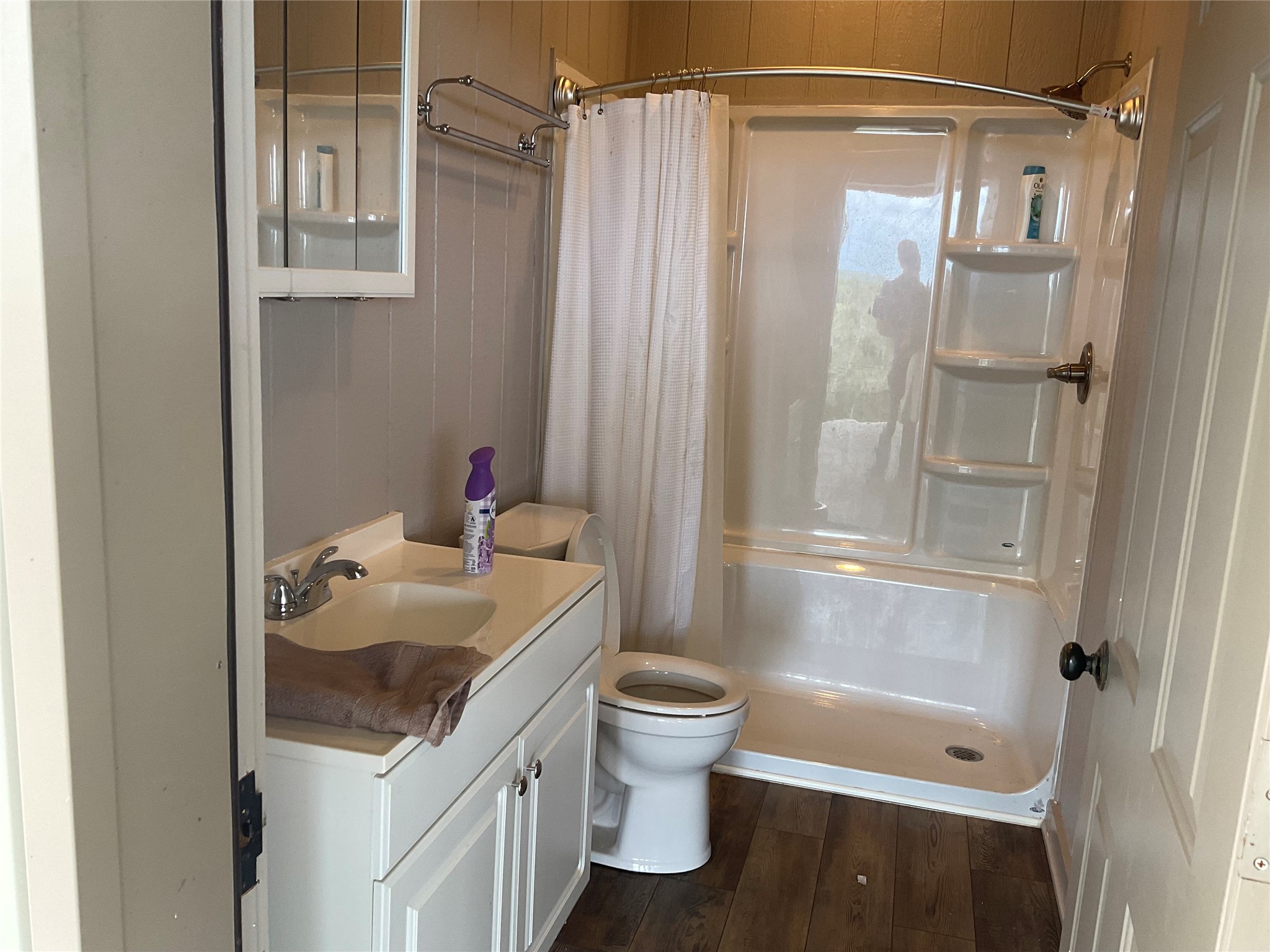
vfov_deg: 48.2
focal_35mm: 29
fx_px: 1064
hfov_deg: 61.7
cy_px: 476
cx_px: 635
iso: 64
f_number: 1.8
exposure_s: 1/122
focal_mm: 3
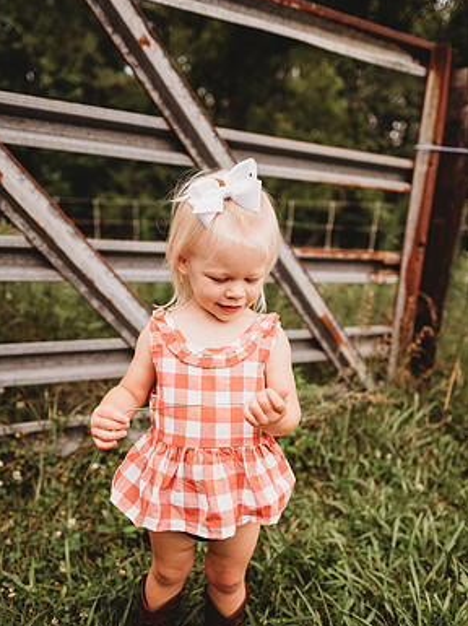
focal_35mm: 27
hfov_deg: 51.3
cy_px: 351
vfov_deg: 65.1
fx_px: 488
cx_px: 228
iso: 100
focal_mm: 24
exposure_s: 1/1600
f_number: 2.2
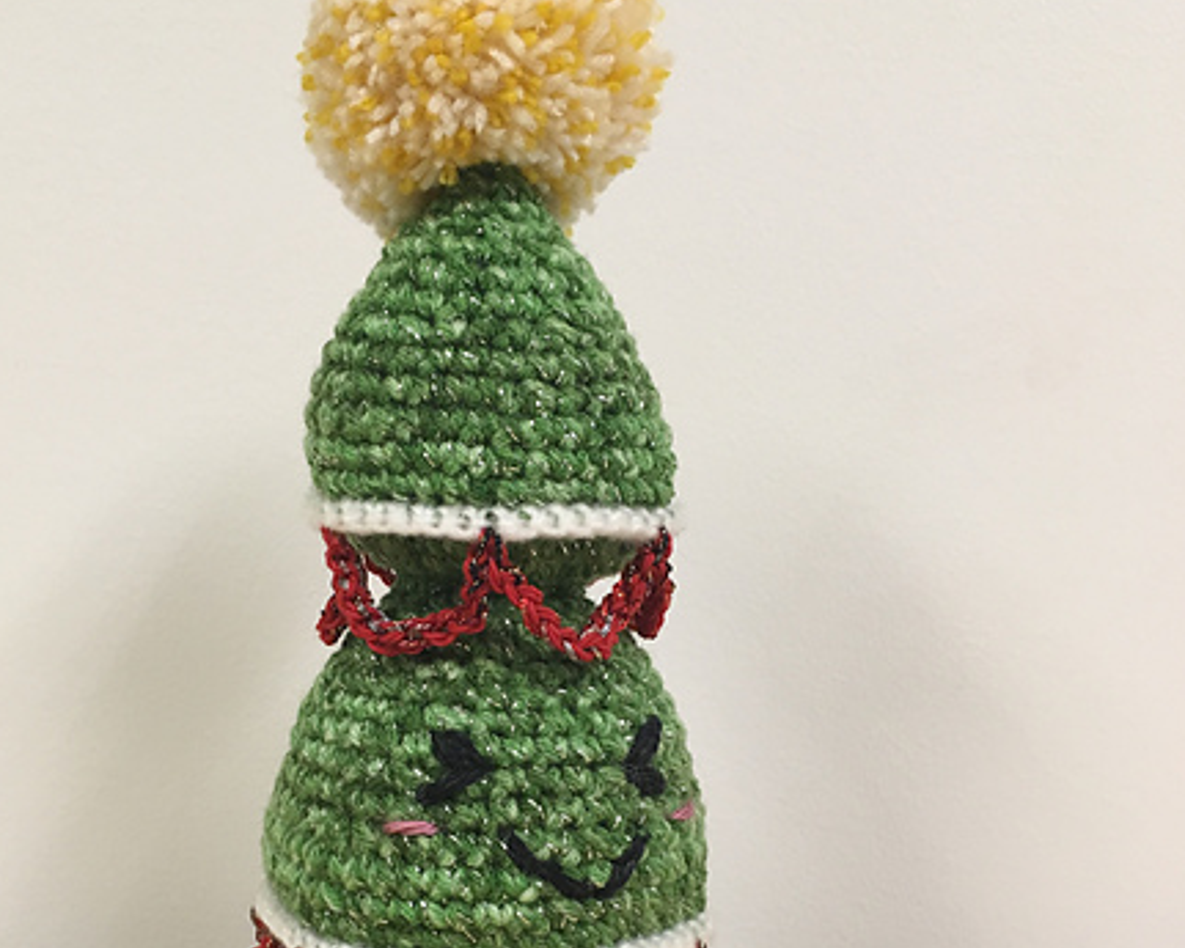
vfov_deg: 34.9
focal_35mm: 42
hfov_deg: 43.8
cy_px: 706
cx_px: 536
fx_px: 1473
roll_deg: -2.0
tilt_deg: -7.3
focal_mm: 4.15
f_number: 2.2
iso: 80
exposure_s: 1/30
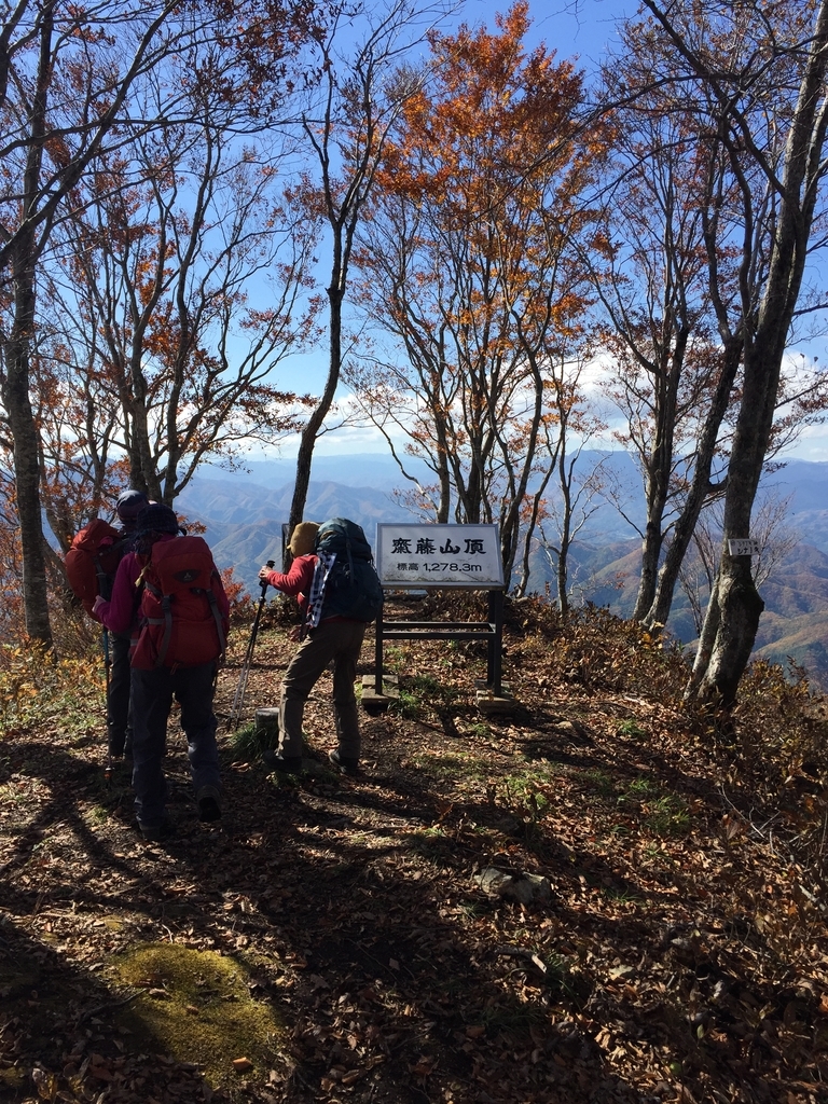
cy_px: 552
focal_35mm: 29
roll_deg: -0.2
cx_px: 414
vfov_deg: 61.7
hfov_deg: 48.2
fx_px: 925
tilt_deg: -4.2
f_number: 2.2
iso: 32
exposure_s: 1/1647
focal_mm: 4.15
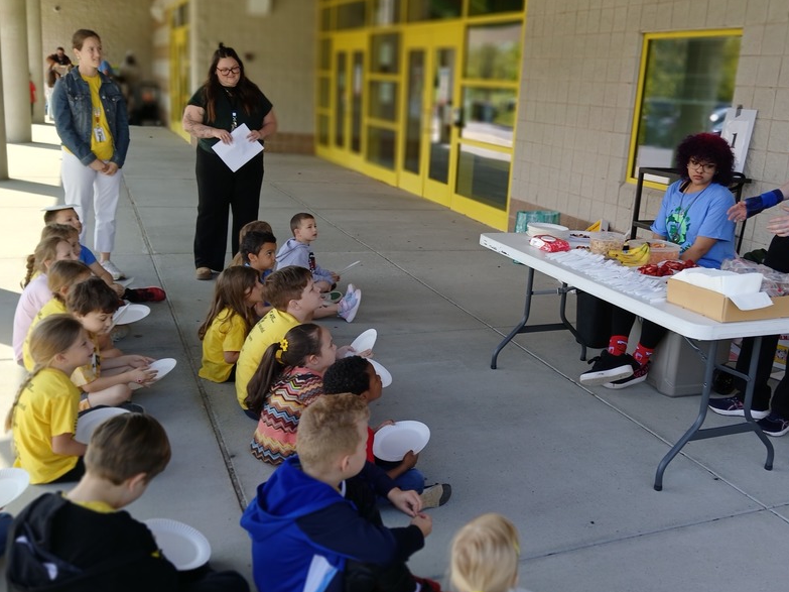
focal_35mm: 34
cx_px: 497
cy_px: 317
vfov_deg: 41.8
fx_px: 775
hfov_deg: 53.3
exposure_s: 1/120
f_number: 1.8
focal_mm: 3.98
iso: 25
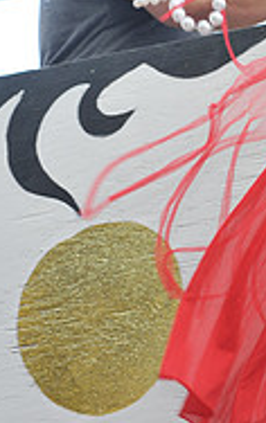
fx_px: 3122
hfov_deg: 4.8
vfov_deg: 7.8
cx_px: 586
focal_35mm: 270
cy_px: 88
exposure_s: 1/80
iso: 250
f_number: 9
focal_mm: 86
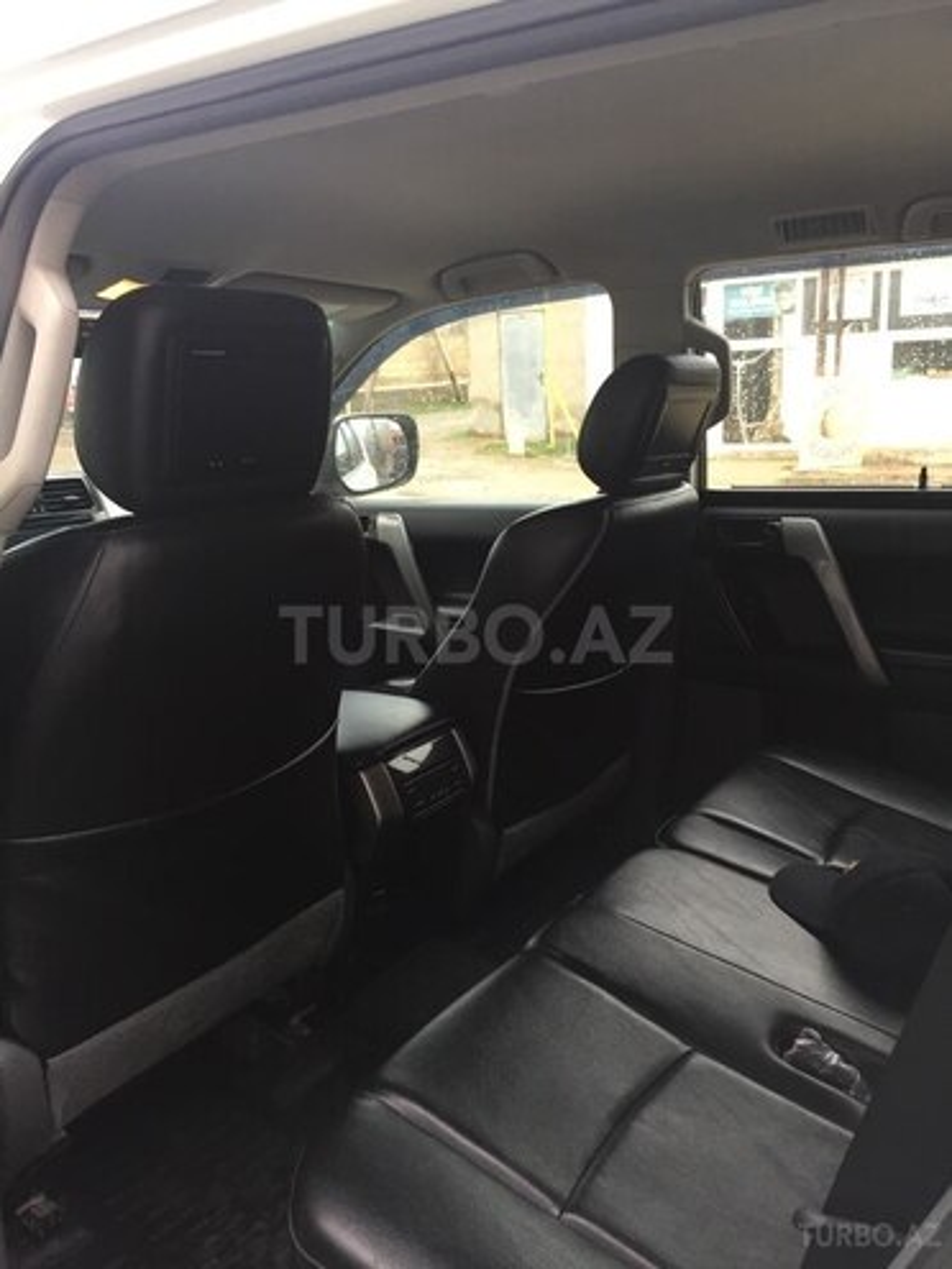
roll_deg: +3.0
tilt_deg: -13.4
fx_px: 1063
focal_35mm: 29
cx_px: 476
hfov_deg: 48.2
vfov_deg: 61.7
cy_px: 634
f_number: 2.2
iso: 50
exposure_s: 1/33
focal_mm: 4.15
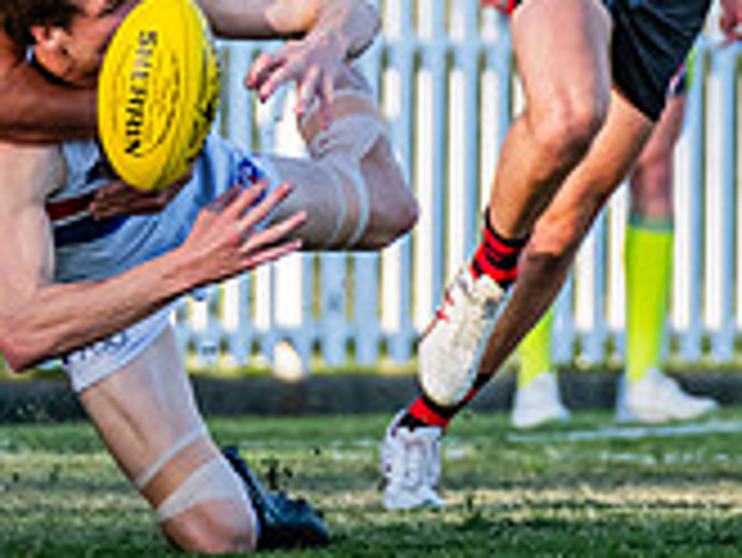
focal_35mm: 1444
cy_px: 156
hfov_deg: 1.4
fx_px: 30975
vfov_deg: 1.0
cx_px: 291
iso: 800
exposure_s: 1/1600
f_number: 5.6
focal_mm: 310
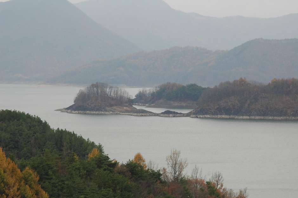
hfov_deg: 13.1
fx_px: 1303
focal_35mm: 158
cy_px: 99
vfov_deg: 8.7
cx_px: 149
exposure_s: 1/100
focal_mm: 105
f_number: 9
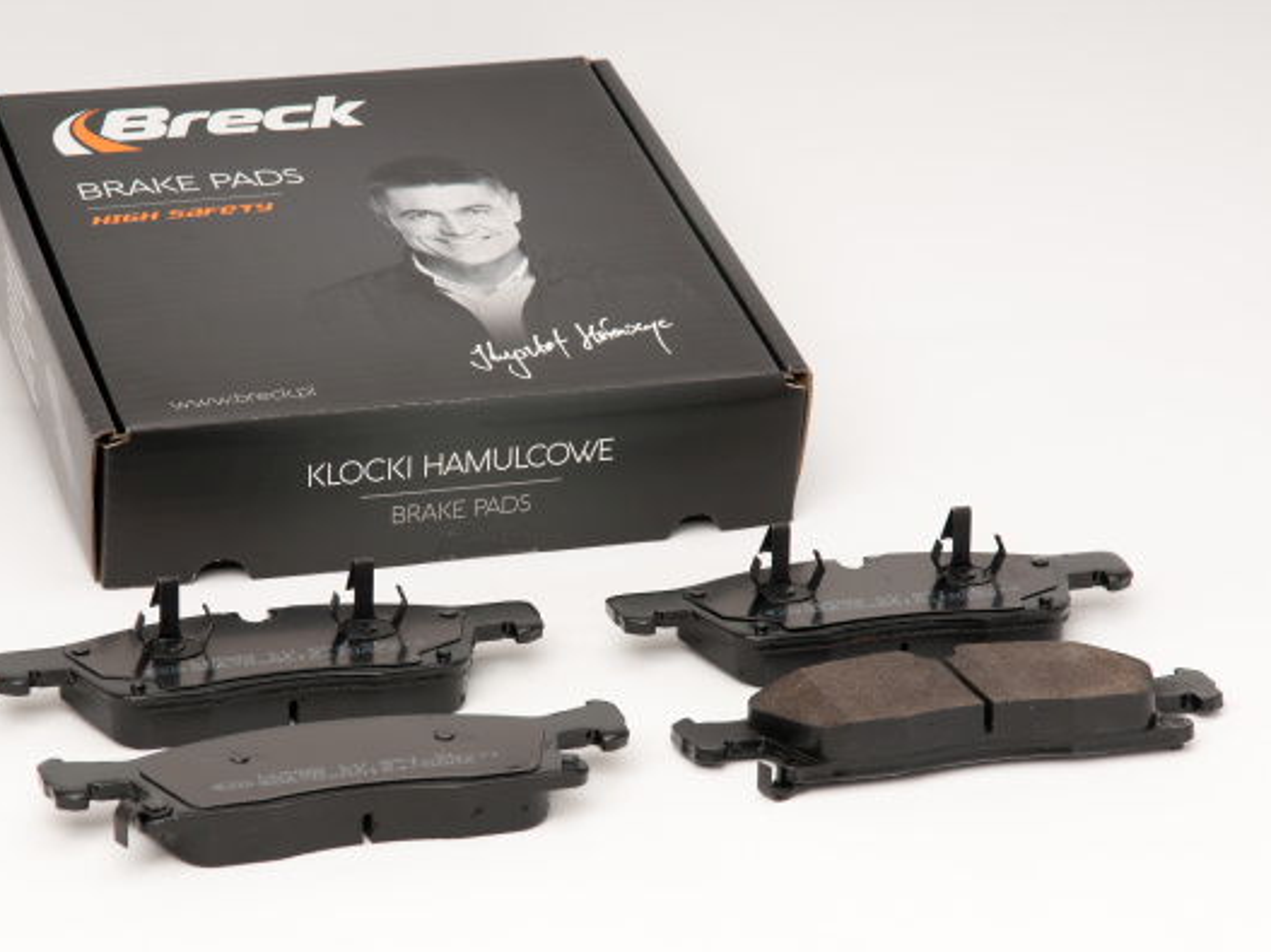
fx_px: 4222
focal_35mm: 115
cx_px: 596
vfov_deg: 12.9
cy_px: 475
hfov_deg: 17.1
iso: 100
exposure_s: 1/200
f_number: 11
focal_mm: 70
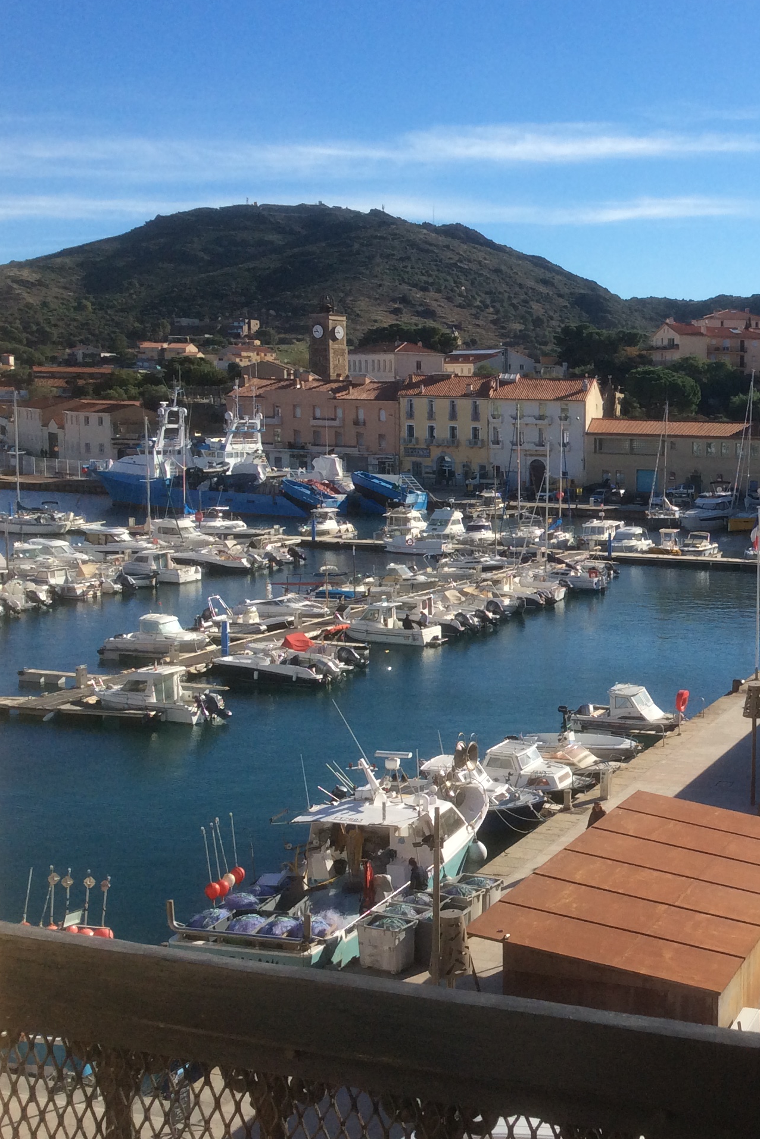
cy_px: 567
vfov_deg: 43.6
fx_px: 1425
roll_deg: +0.6
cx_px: 714
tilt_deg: -6.3
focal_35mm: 45
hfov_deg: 28.5
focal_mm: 3.3
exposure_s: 1/1634
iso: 32
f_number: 2.4
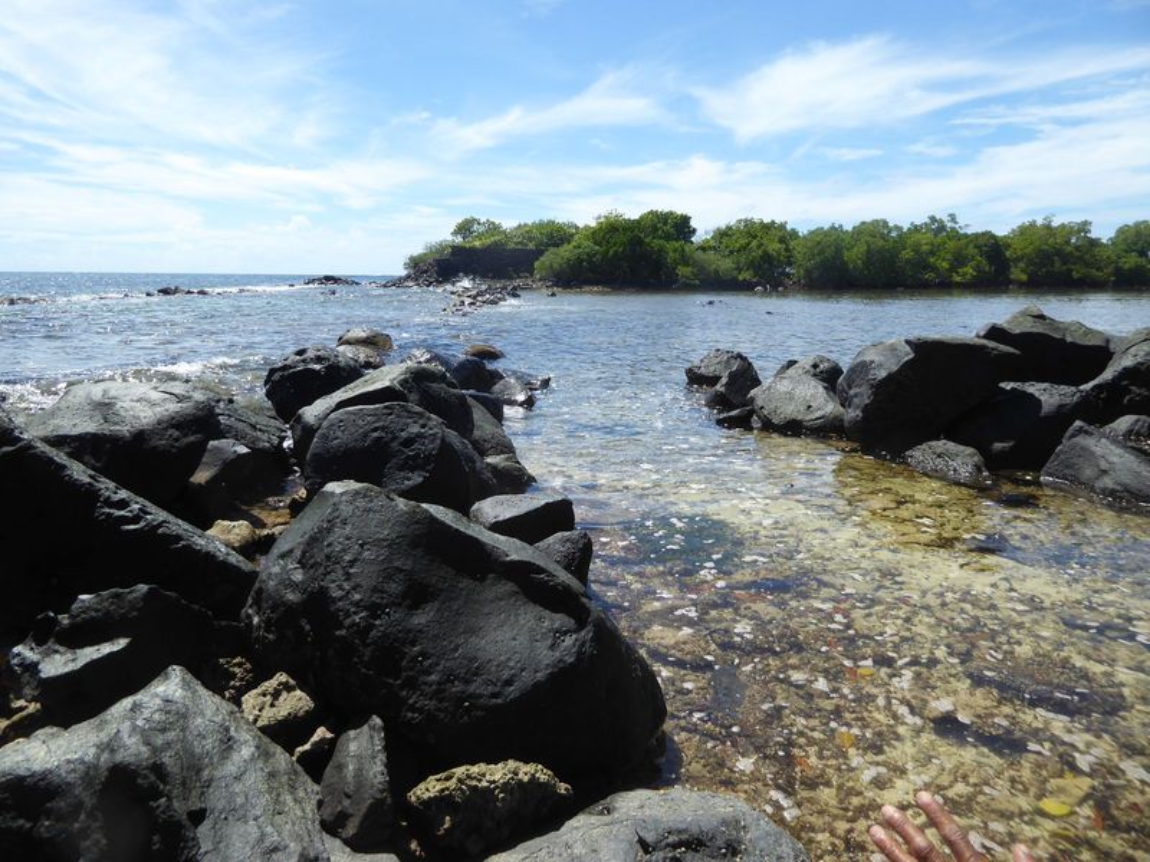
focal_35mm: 25
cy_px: 431
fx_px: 831
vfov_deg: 54.9
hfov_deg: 69.4
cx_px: 575
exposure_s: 1/800
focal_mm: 4.3
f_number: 3.3
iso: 80
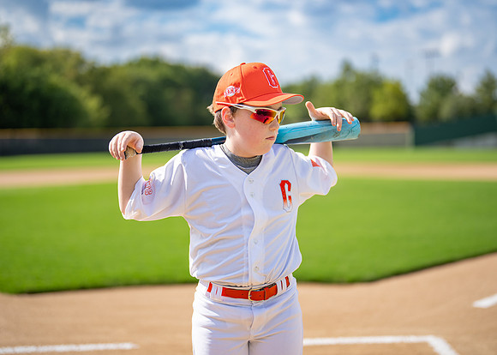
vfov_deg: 26.7
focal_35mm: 53
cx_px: 248
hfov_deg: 36.8
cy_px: 178
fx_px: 748
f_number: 1.2
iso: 100
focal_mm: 50
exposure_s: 1/6400
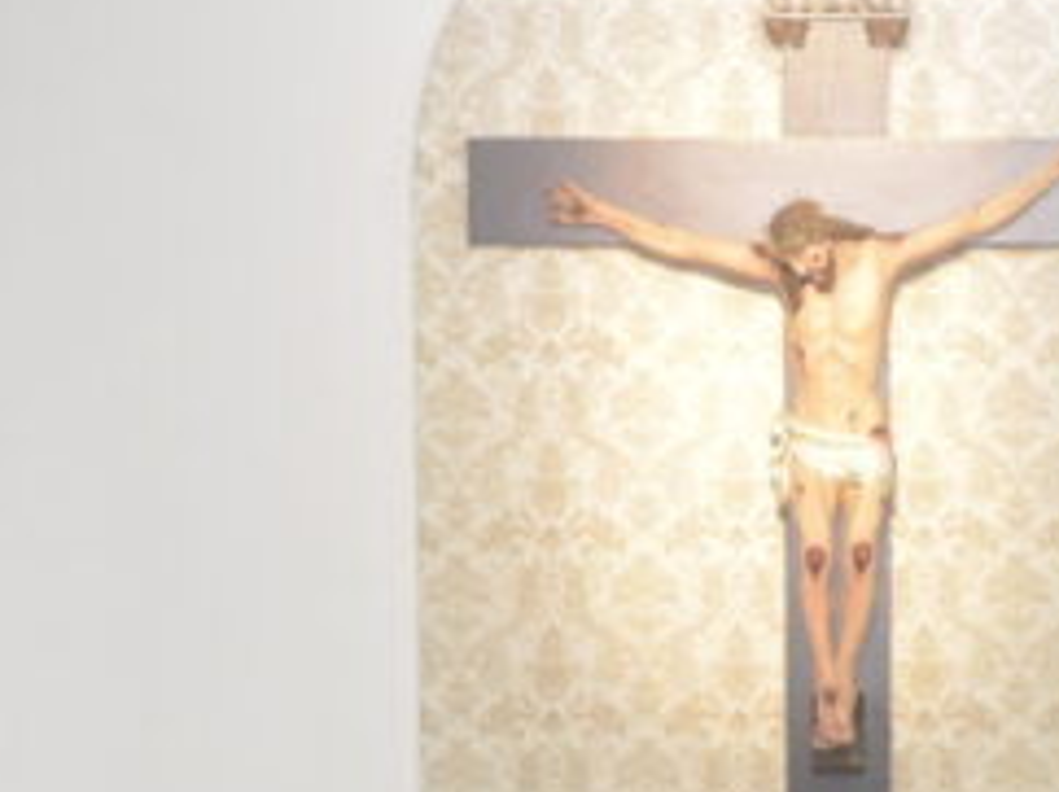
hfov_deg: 6.9
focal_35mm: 285
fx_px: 8710
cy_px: 1262
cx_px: 1050
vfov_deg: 5.2
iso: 4000
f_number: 4.5
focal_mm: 70
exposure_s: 1/125
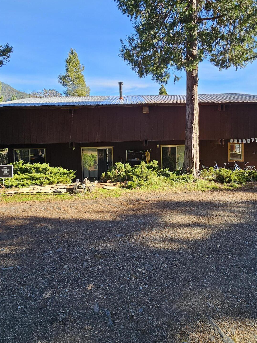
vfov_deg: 86.8
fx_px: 178
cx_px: 133
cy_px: 140
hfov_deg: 71.6
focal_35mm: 18
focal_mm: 2.2
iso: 50
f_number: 2.2
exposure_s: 1/406
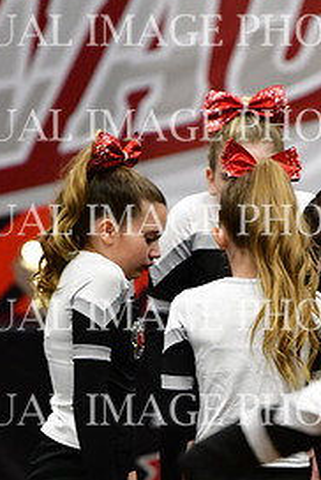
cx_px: 225
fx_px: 8524
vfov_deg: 3.2
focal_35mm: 639
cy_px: 457
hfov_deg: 2.2
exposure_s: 1/500
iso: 4000
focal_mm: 200
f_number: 3.5
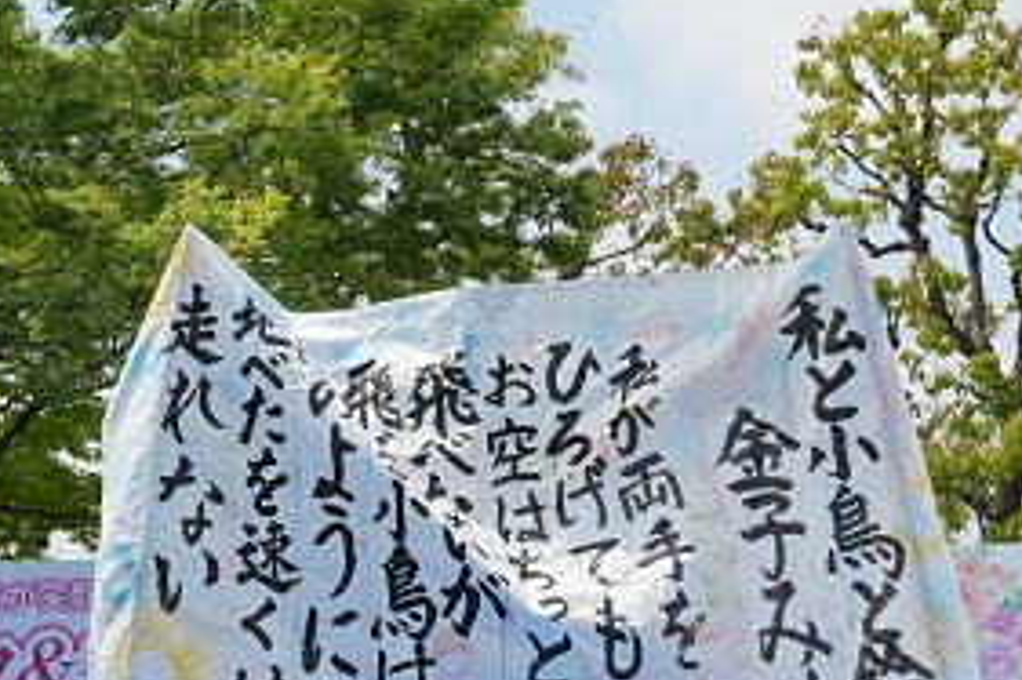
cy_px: 556
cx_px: 326
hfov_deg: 17.2
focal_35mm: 119
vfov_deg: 11.5
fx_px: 3376
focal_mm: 36
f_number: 5.6
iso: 320
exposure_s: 1/2000
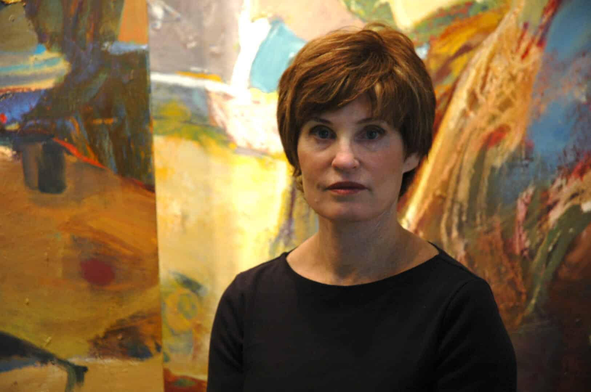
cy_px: 196
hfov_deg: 19.5
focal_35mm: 105
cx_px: 296
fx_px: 1722
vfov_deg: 13.0
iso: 400
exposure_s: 1/50
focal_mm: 70
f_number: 4.5
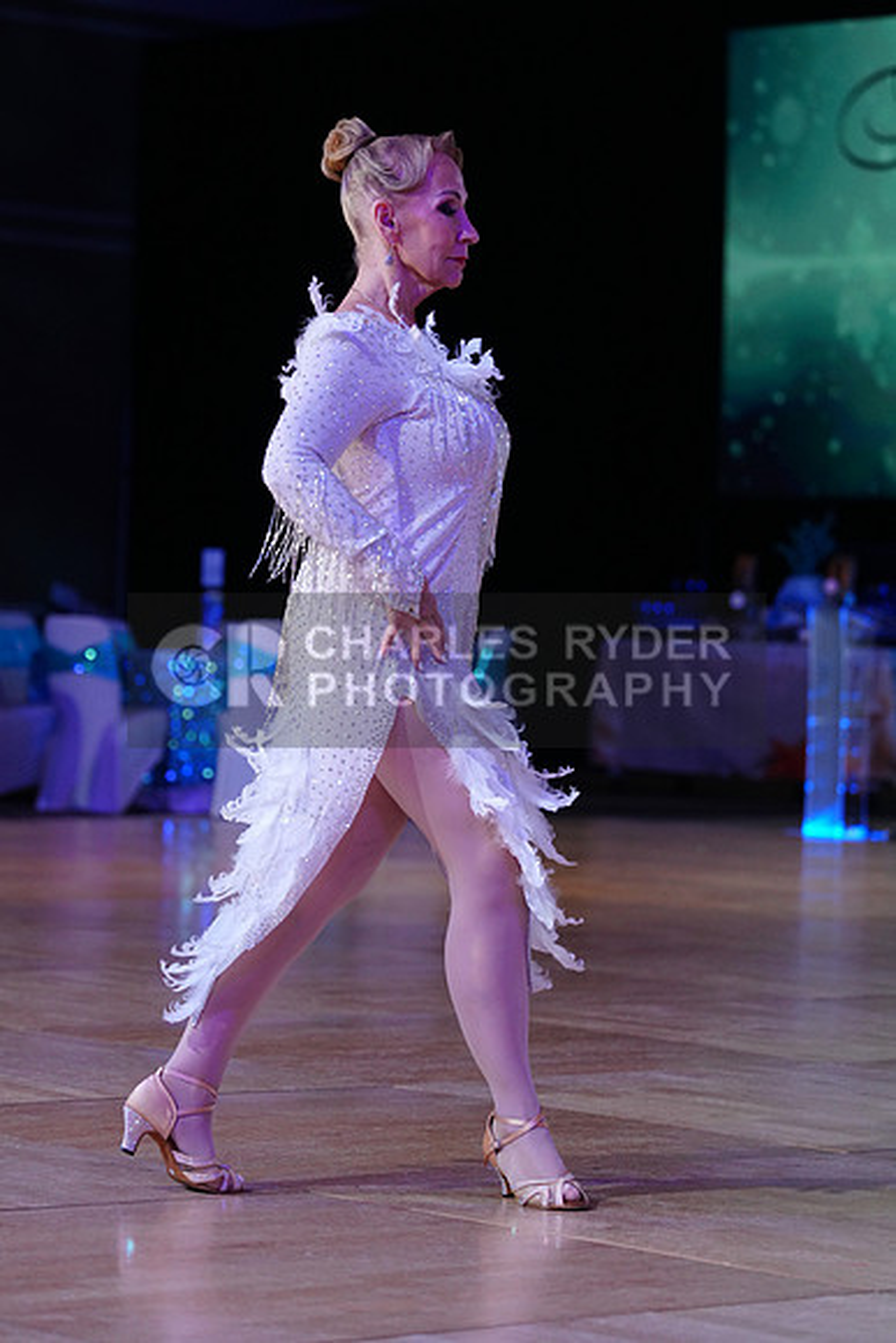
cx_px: 448
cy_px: 672
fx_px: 4290
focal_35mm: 115
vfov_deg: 17.8
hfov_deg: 11.9
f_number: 4
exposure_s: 1/400
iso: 2500
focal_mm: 115
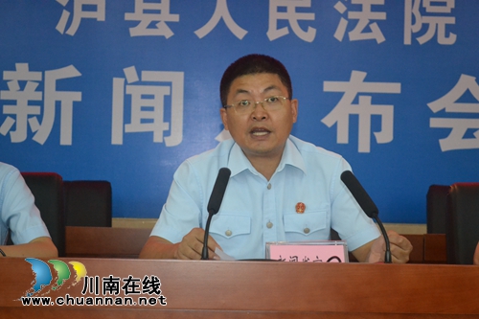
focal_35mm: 82
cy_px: 160
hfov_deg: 24.6
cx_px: 240
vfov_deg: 16.5
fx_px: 1097
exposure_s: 1/60
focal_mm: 55
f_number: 5.6
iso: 3200
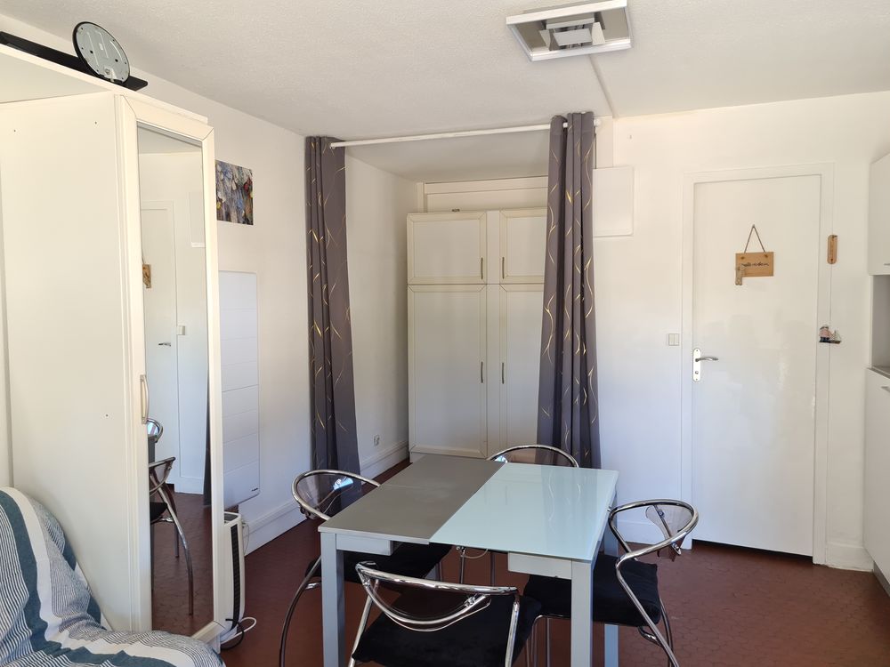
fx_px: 668
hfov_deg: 67.3
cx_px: 445
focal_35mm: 26
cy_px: 334
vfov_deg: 53.1
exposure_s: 1/50
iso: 78
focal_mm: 5.4
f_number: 1.8
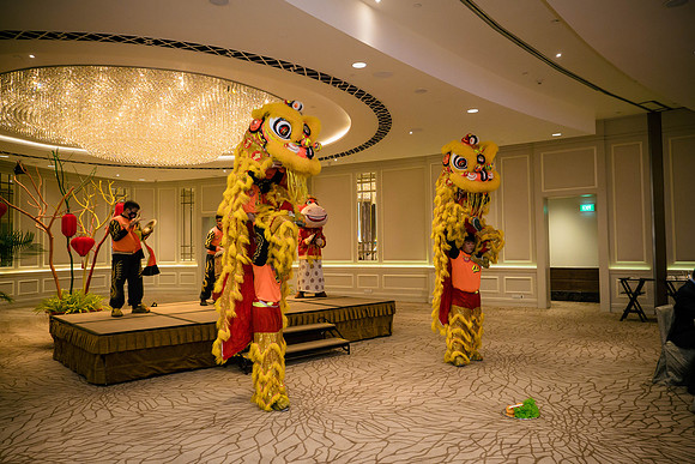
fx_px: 482
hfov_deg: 71.6
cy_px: 232
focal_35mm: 25
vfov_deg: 51.4
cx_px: 348
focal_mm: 12
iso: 1000
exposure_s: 1/160
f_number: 2.8
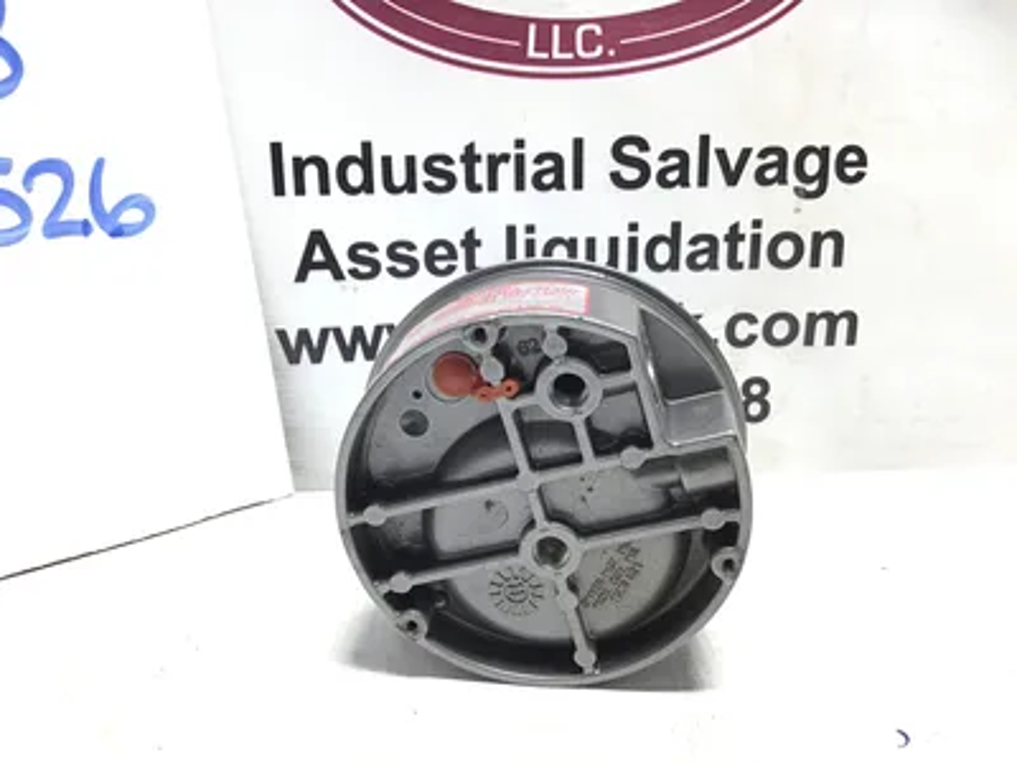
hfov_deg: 58.4
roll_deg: +0.1
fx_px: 911
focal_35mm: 31
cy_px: 382
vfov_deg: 45.4
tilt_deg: -15.6
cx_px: 508
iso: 25
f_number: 2.4
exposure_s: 1/40
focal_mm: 3.3
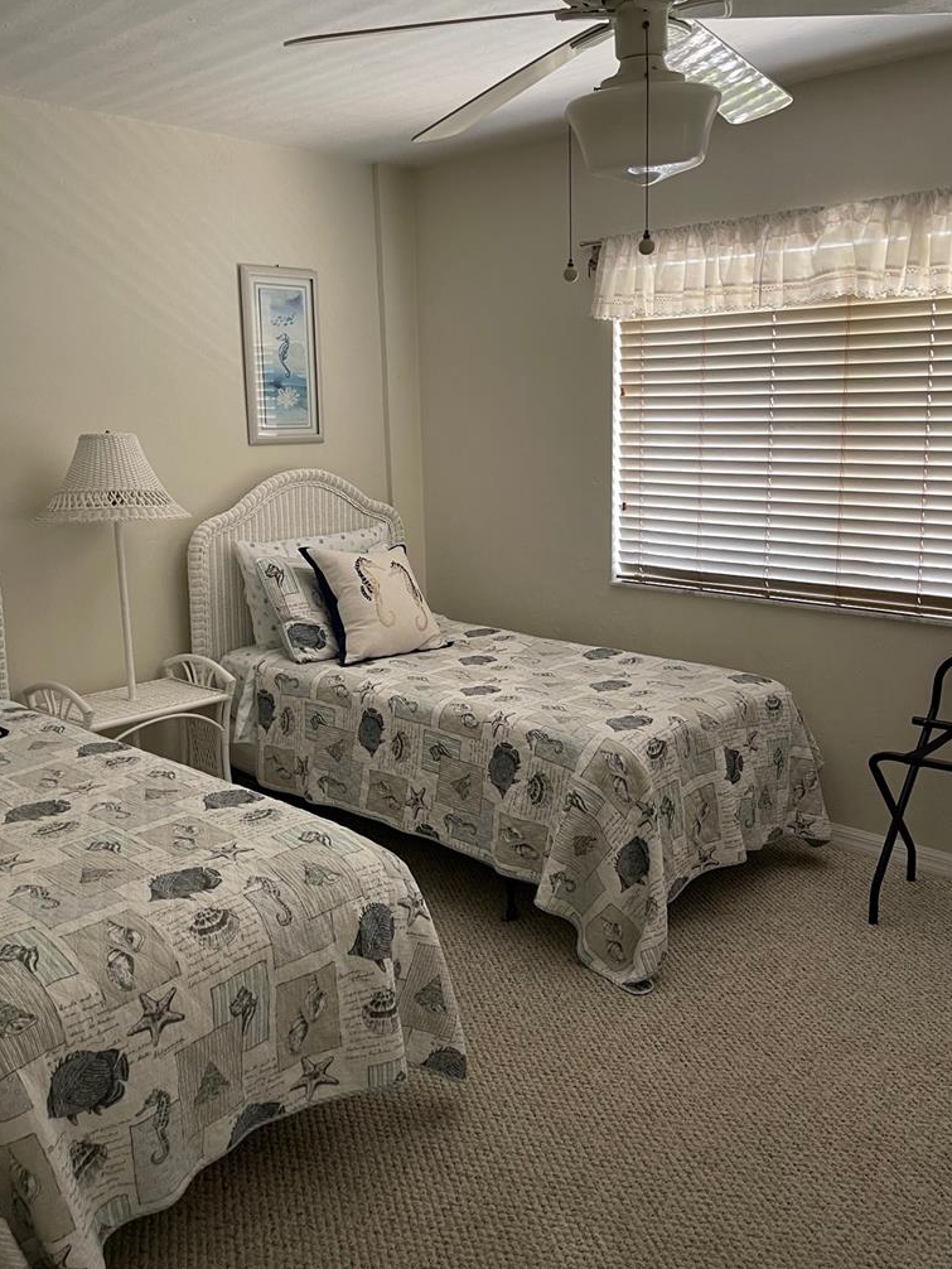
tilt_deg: -8.9
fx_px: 1136
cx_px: 503
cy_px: 618
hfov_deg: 45.4
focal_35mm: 31
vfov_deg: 58.3
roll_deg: +0.7
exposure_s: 1/60
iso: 125
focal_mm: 5.1
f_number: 1.6
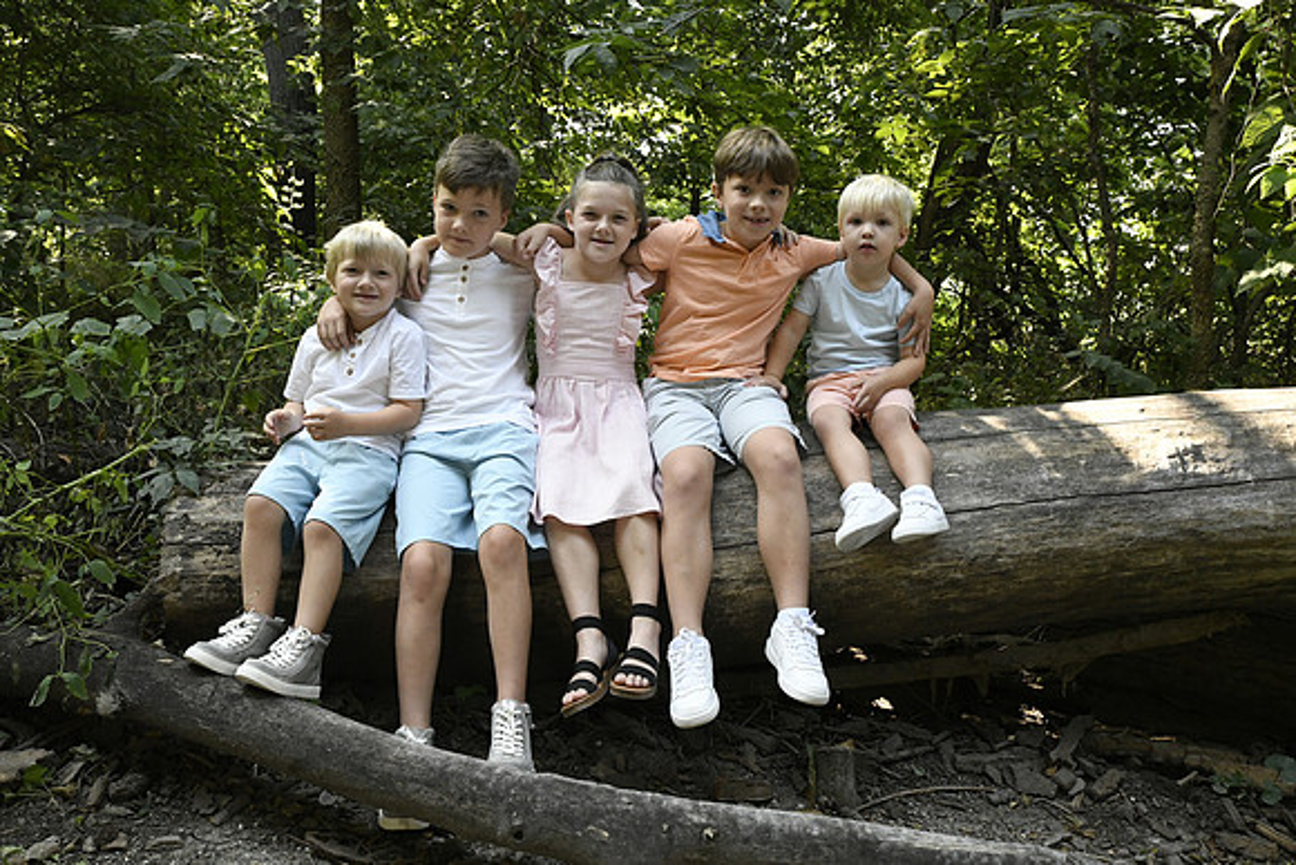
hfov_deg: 60.3
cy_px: 432
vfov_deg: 42.3
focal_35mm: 31
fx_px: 1116
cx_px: 648
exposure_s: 1/320
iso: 6400
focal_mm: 31
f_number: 9
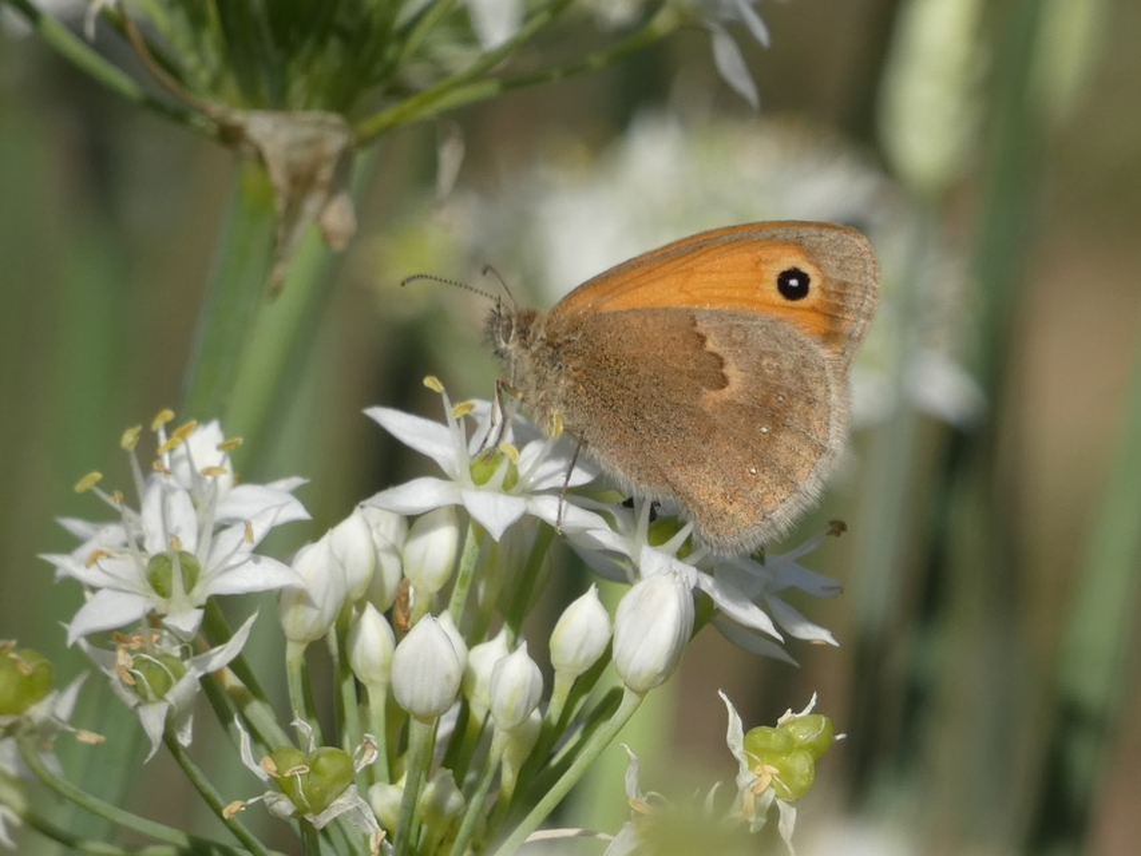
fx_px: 14110
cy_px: 428
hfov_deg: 4.6
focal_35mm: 428
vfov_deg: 3.5
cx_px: 570
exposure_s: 1/200
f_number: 5.6
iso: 80
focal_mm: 76.7
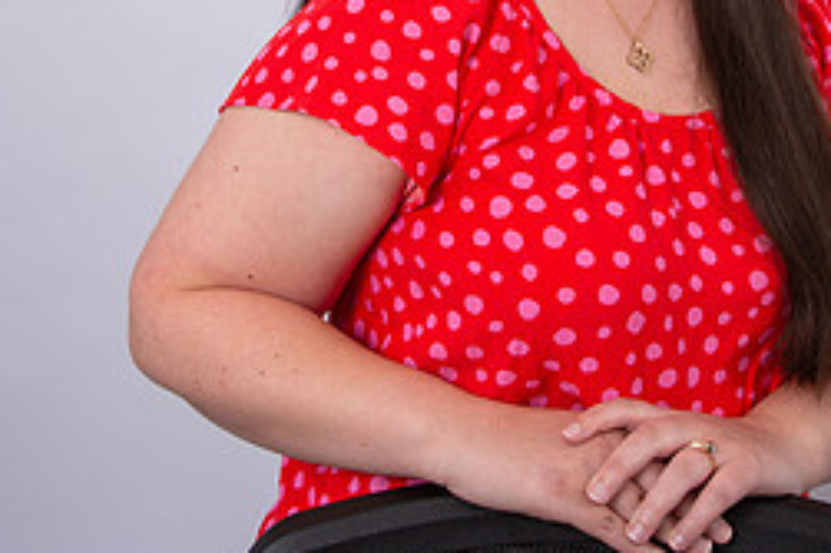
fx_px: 1546
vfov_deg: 19.4
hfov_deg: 30.0
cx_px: 516
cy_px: -63
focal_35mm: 67
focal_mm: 29
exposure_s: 1/250
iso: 100
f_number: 9
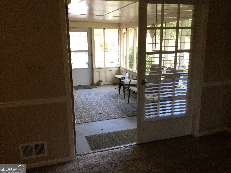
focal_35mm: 31
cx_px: 116
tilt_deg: -12.5
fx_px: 207
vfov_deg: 45.4
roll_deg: +0.3
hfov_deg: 58.4
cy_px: 86
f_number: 2.4
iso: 50
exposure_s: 1/30
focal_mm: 3.3
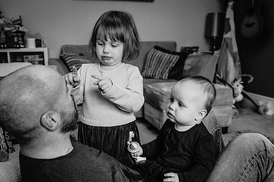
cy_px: 93
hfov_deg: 53.2
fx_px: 274
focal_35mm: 36
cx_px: 140
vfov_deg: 36.8
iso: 1100
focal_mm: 35
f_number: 3.5
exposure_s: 1/160
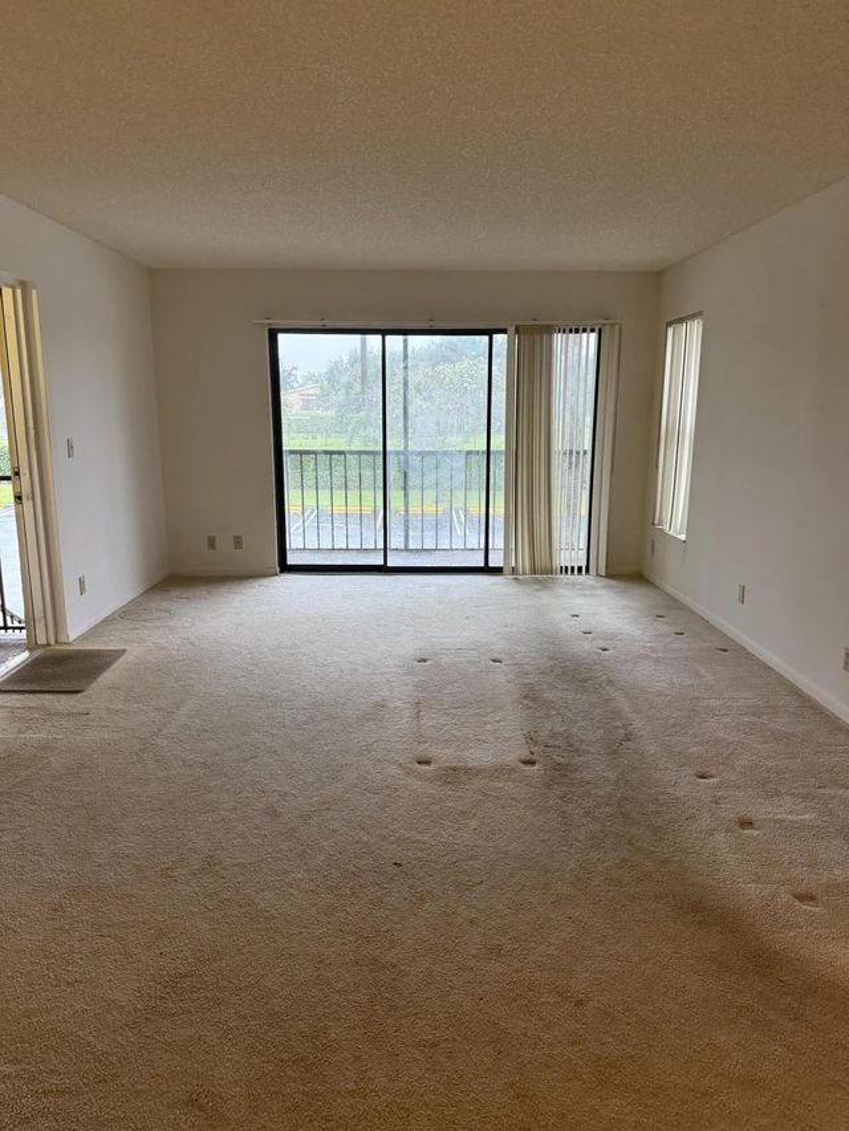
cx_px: 424
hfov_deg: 56.8
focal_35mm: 24
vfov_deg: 71.6
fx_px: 785
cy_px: 566
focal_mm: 6.76
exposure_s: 1/60
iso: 320
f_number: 1.78
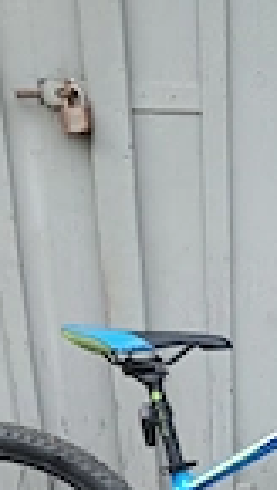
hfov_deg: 14.6
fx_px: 1053
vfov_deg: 23.8
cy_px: 595
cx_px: 307
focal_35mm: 81
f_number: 1.8
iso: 50
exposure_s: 1/50.3
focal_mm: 3.98
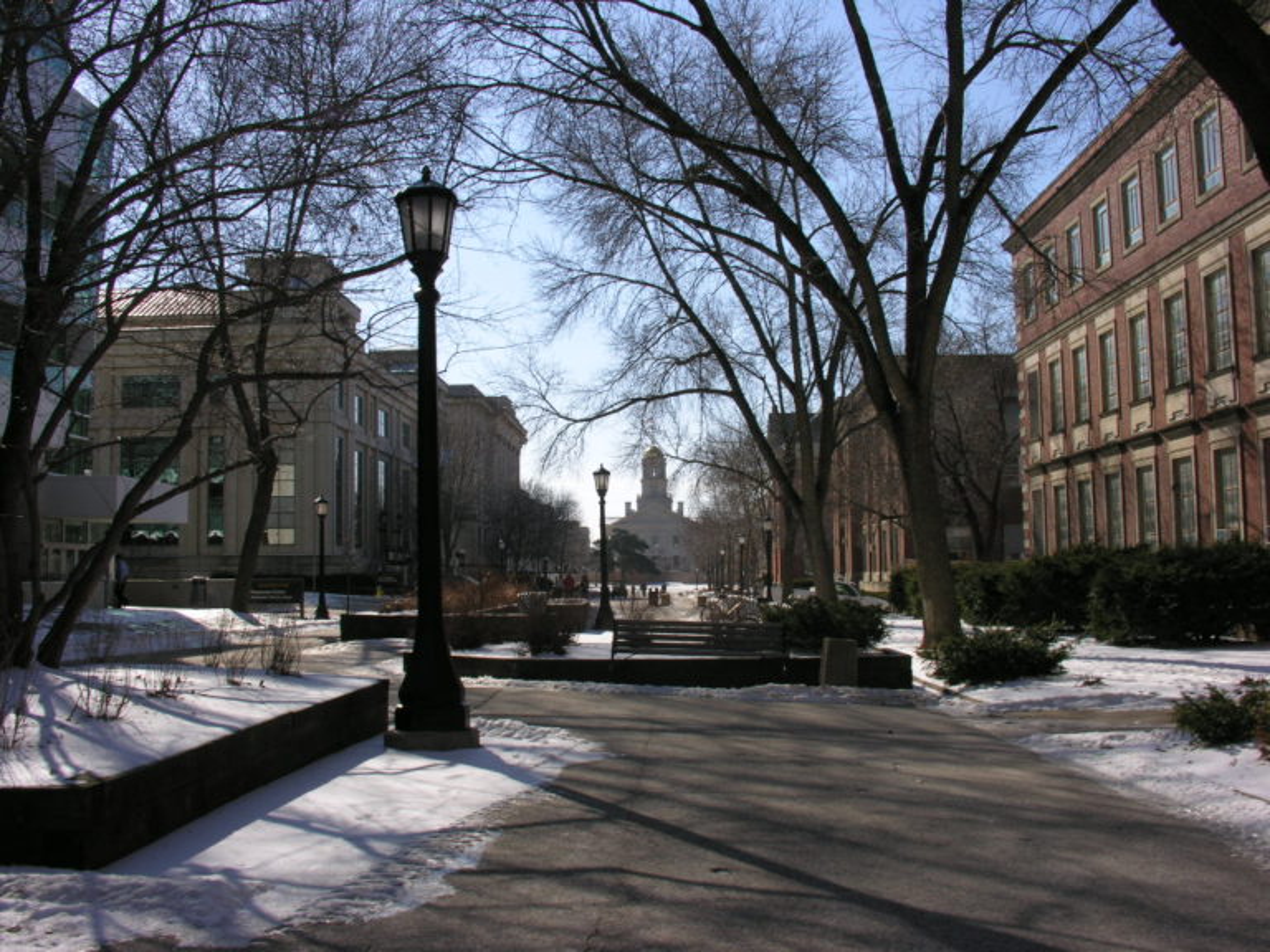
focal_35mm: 35
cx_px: 635
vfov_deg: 40.7
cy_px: 476
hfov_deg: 52.6
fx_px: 1284
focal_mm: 8.9
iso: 50
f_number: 7.1
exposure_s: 1/226
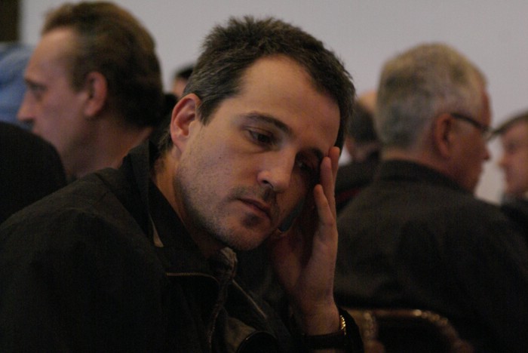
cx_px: 264
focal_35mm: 202
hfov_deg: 10.2
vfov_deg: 6.8
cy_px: 176
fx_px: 2972
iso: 1600
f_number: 5.6
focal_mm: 135
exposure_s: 1/25
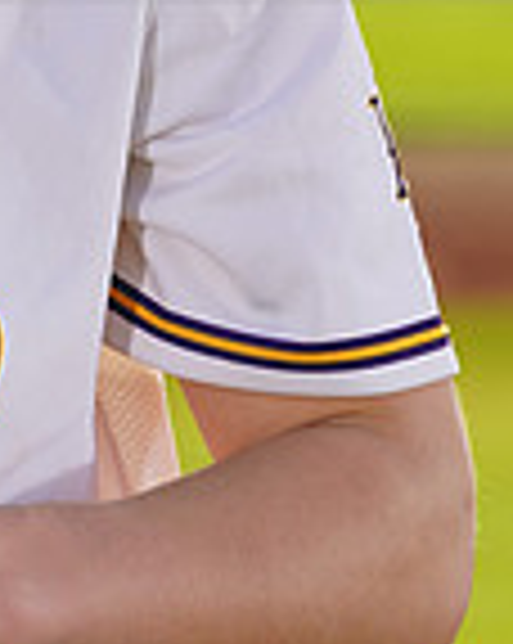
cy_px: -140
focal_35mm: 885
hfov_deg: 1.7
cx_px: -340
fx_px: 16832
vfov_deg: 2.2
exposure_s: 1/250
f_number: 9
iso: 100
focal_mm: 232
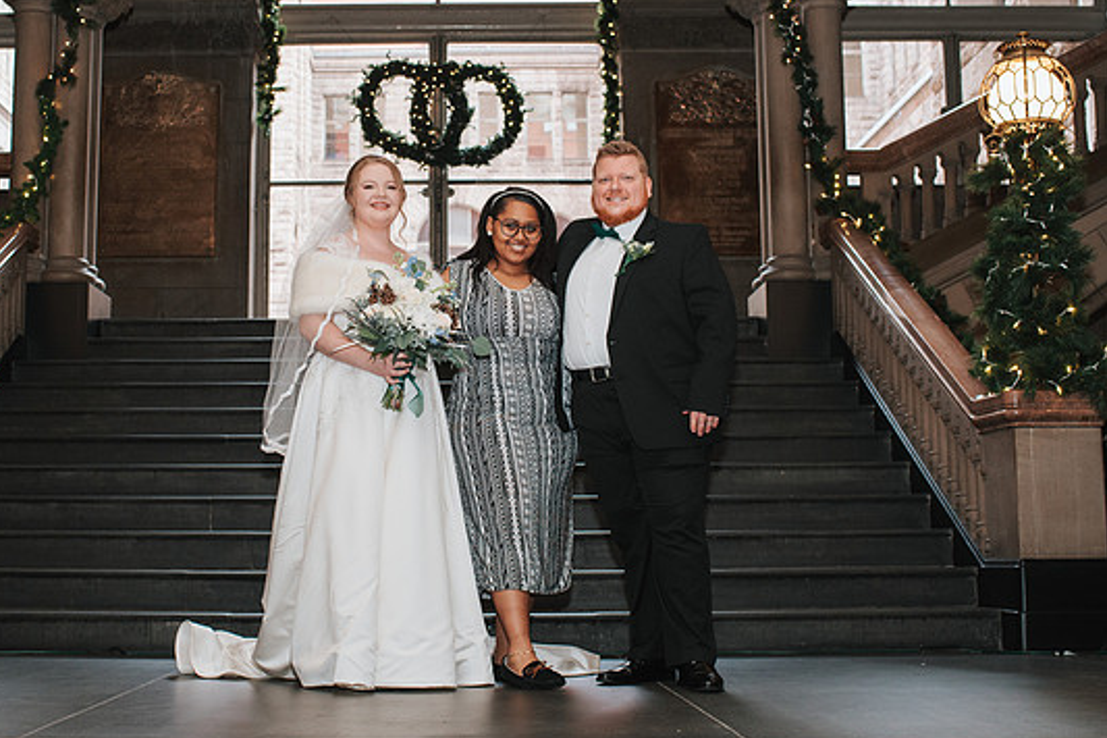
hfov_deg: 37.3
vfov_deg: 25.5
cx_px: 424
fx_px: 1629
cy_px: 323
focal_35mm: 53
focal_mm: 35
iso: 1000
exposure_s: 1/200
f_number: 3.5
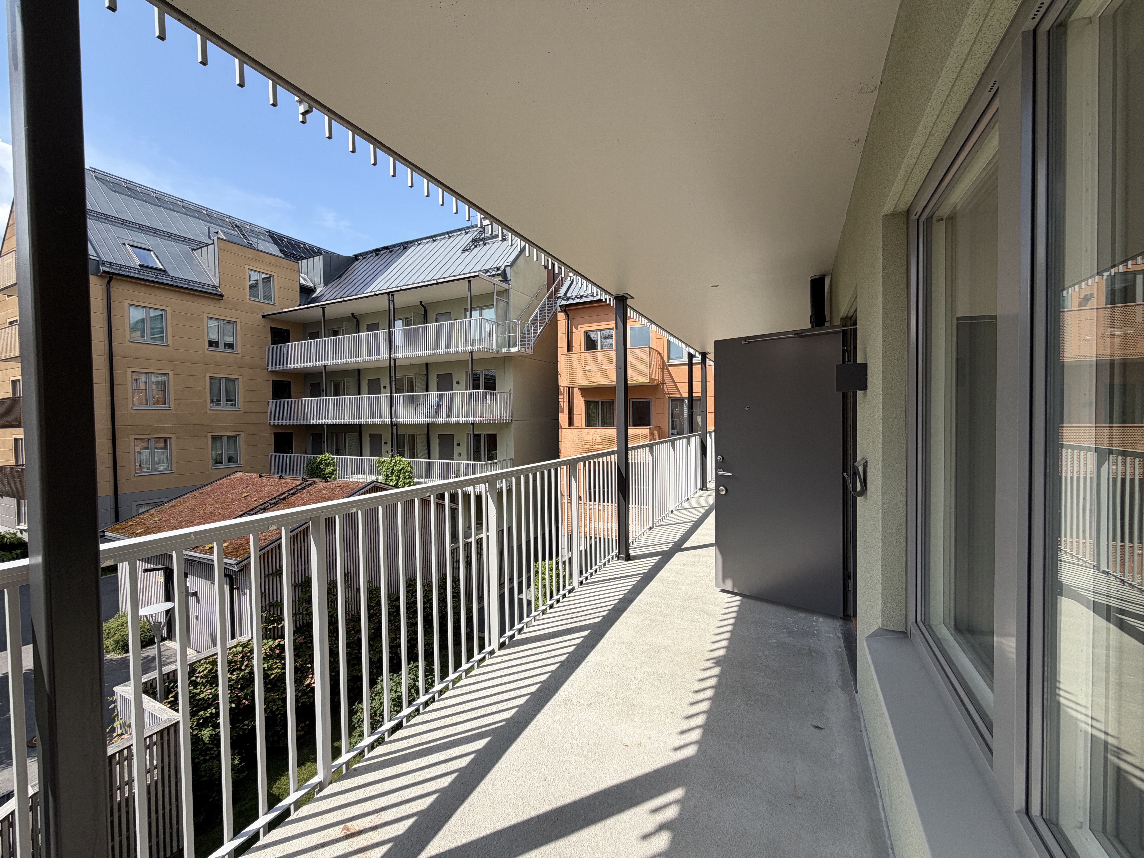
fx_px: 463
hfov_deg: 102.1
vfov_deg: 85.7
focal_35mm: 14
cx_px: 572
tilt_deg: -1.9
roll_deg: +1.0
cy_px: 429
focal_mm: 2.22
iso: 25
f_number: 2.2
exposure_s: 1/770
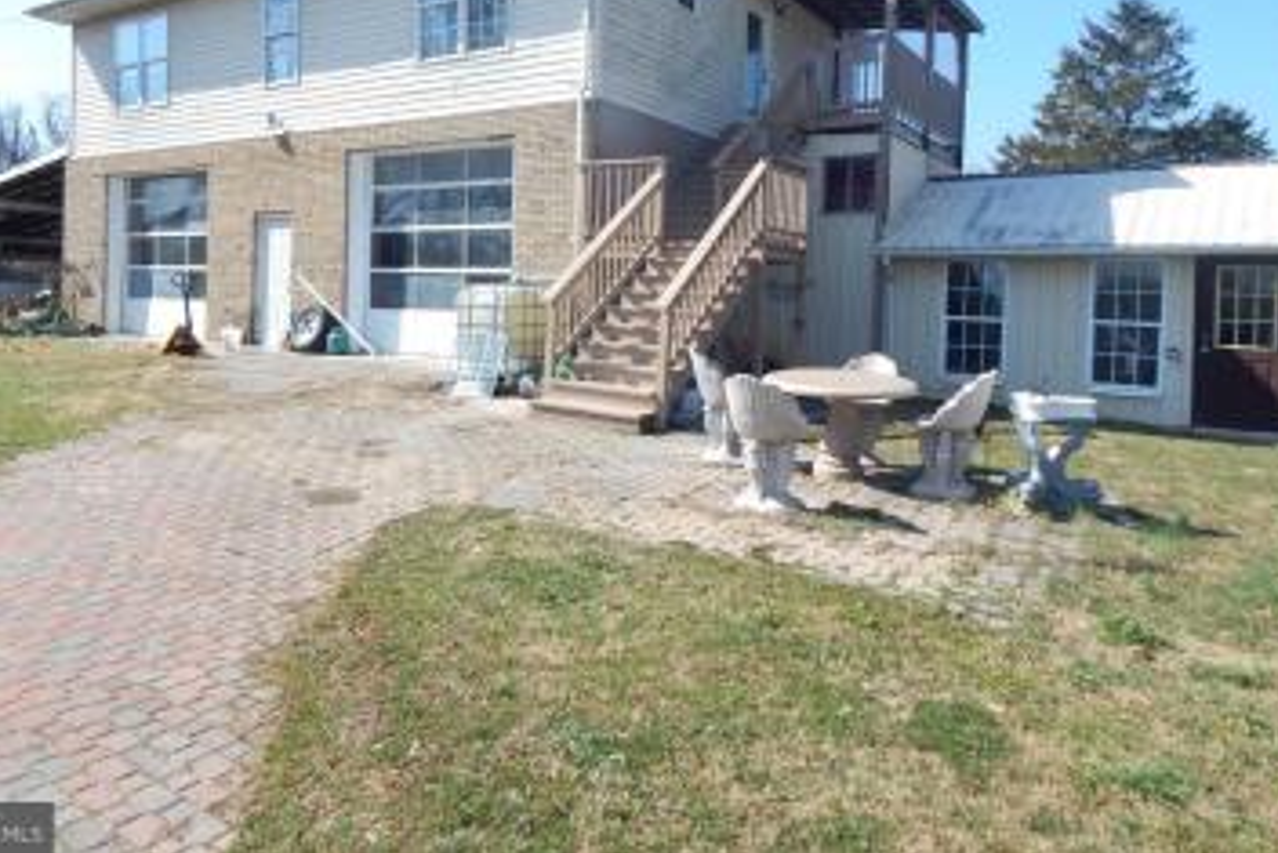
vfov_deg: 49.1
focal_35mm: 26
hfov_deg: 69.3
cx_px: 603
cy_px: 316
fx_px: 923
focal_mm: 4
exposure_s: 1/1250
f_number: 3
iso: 125
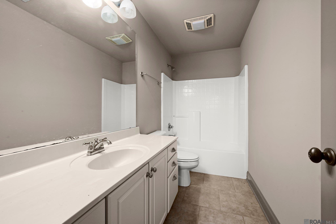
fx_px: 131
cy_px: 112
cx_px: 168
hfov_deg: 104.3
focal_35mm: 14
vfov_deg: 81.1
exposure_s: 1/1.25
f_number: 10
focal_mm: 14
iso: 200
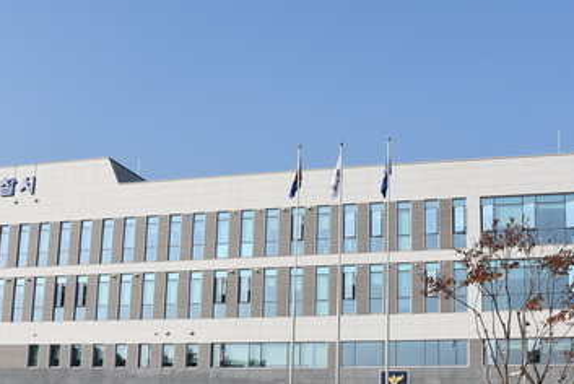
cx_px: 353
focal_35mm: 48
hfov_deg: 40.8
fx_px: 766
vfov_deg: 27.8
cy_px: 277
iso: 200
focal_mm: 18
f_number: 10
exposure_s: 1/400
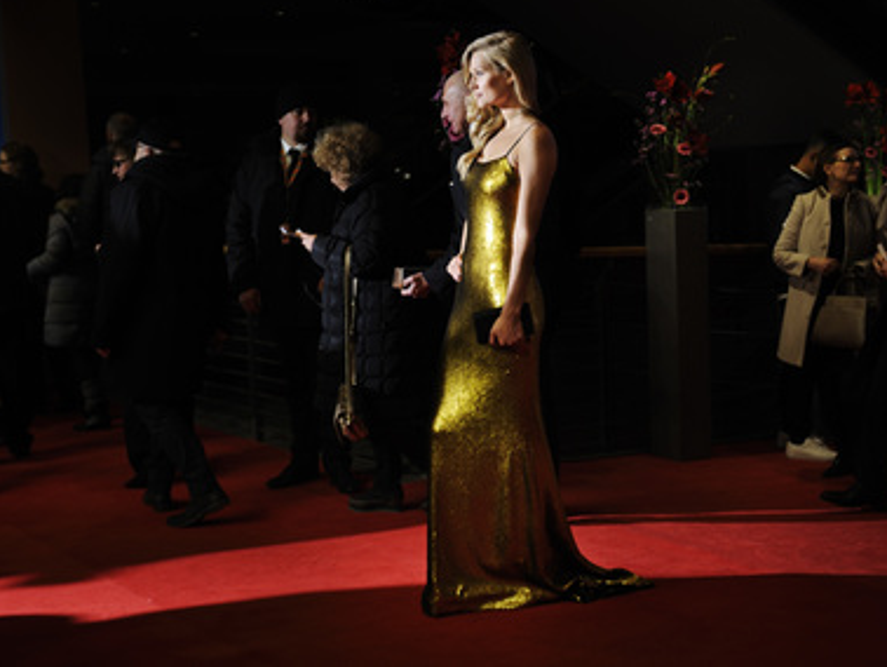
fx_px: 1410
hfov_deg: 34.9
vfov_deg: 26.6
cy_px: 317
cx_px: 433
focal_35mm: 55
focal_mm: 48
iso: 400
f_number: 3.2
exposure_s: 1/320
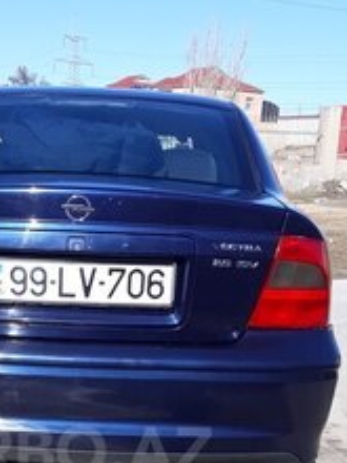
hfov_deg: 23.5
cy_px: 450
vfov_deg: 29.8
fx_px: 815
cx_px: 50
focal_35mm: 61
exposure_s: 1/1261
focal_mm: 3.71
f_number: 1.7
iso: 40
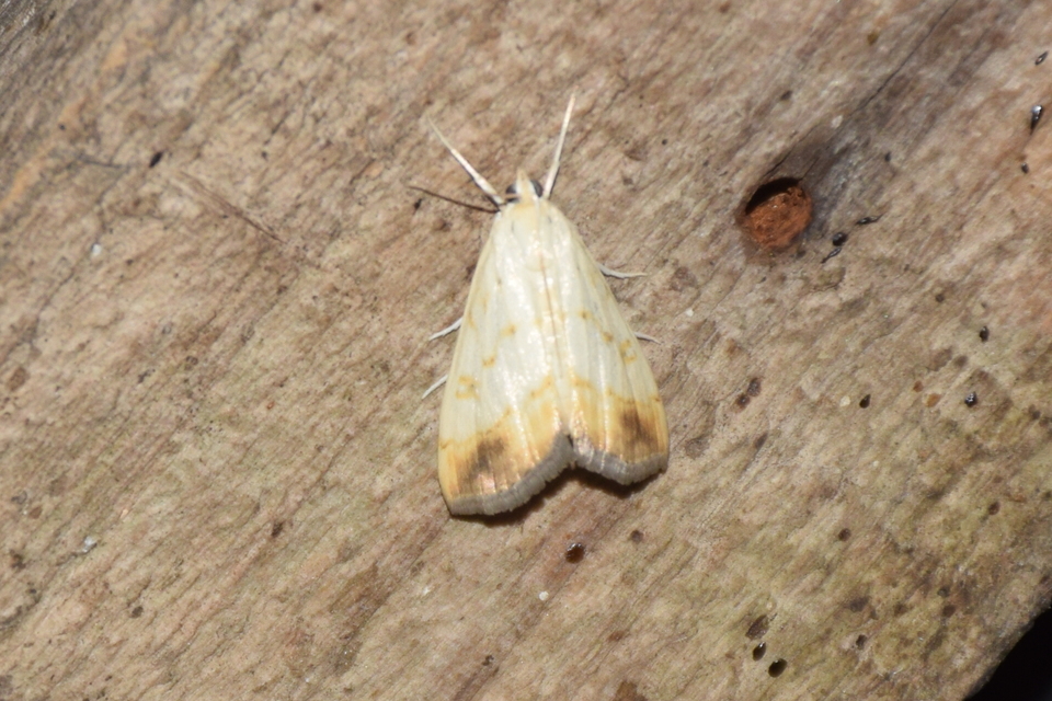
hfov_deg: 9.8
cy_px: 350
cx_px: 526
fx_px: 6136
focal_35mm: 210
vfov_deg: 6.5
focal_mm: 140
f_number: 7.1
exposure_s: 1/60
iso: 320
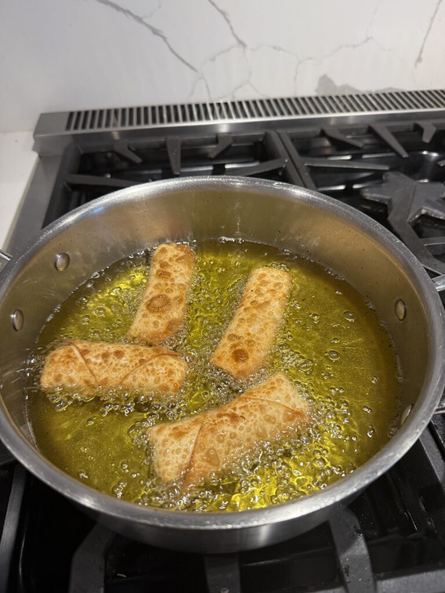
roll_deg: +1.4
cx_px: 222
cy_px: 296
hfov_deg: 56.8
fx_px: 411
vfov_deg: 71.6
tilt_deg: -43.8
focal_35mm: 24
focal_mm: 6.76
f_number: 1.78
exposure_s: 1/120
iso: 200
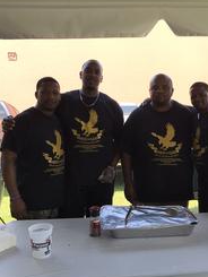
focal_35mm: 40
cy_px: 147
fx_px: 320
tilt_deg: -3.4
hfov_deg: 35.8
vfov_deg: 46.8
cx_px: 128
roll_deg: +1.6
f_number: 1.8
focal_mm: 3.99
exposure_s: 1/456
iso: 20
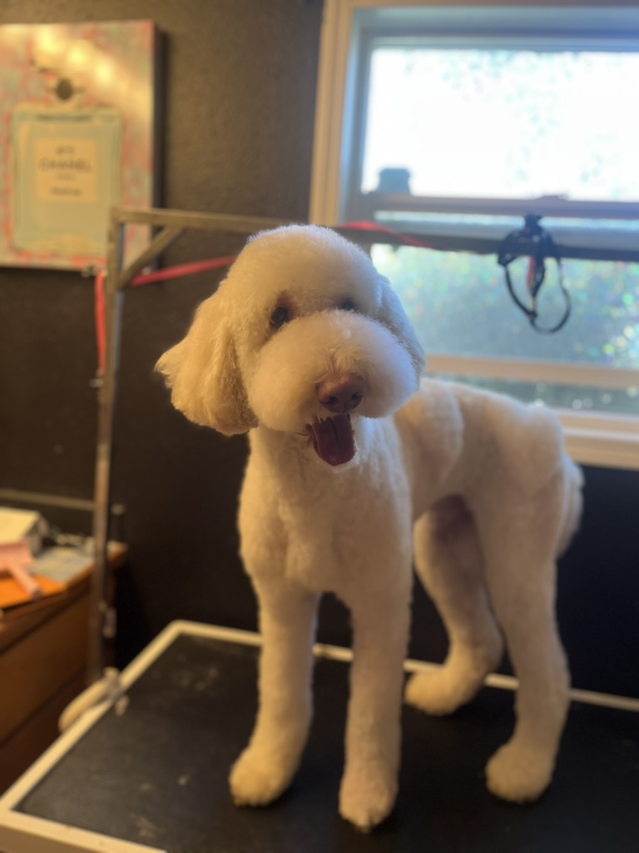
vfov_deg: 67.3
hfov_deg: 53.1
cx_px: 320
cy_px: 426
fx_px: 640
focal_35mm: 26
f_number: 1.6
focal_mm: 5.1
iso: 80
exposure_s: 1/60
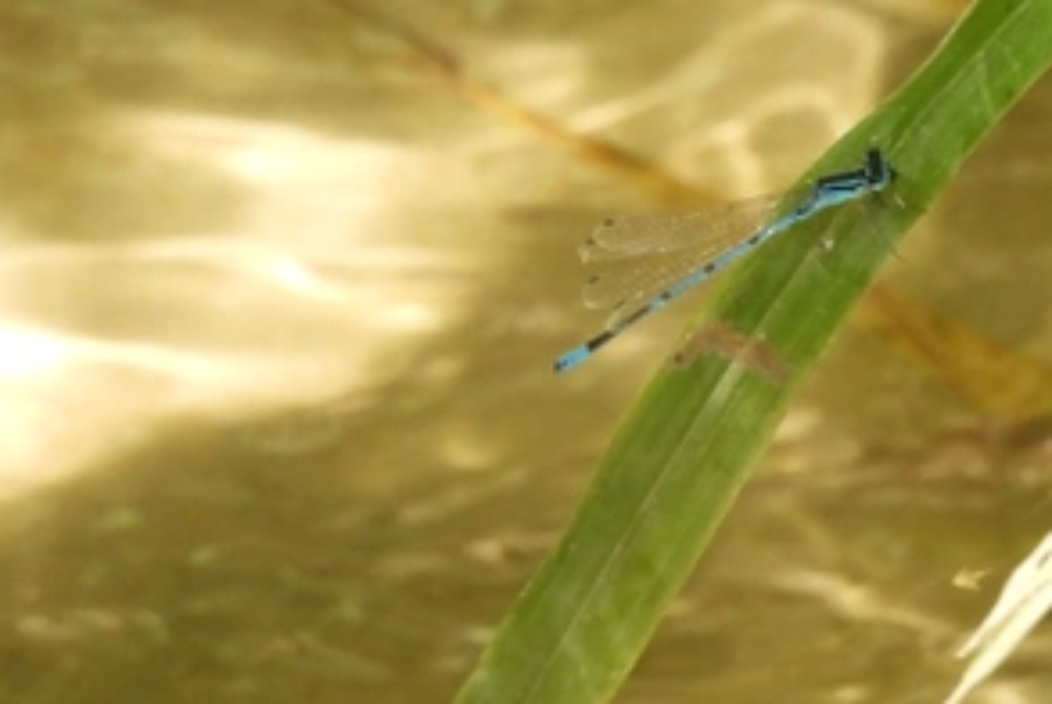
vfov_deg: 0.7
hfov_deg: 1.1
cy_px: 126
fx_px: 56425
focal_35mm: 1929
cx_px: 758
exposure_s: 1/100
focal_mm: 152
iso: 400
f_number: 5.6
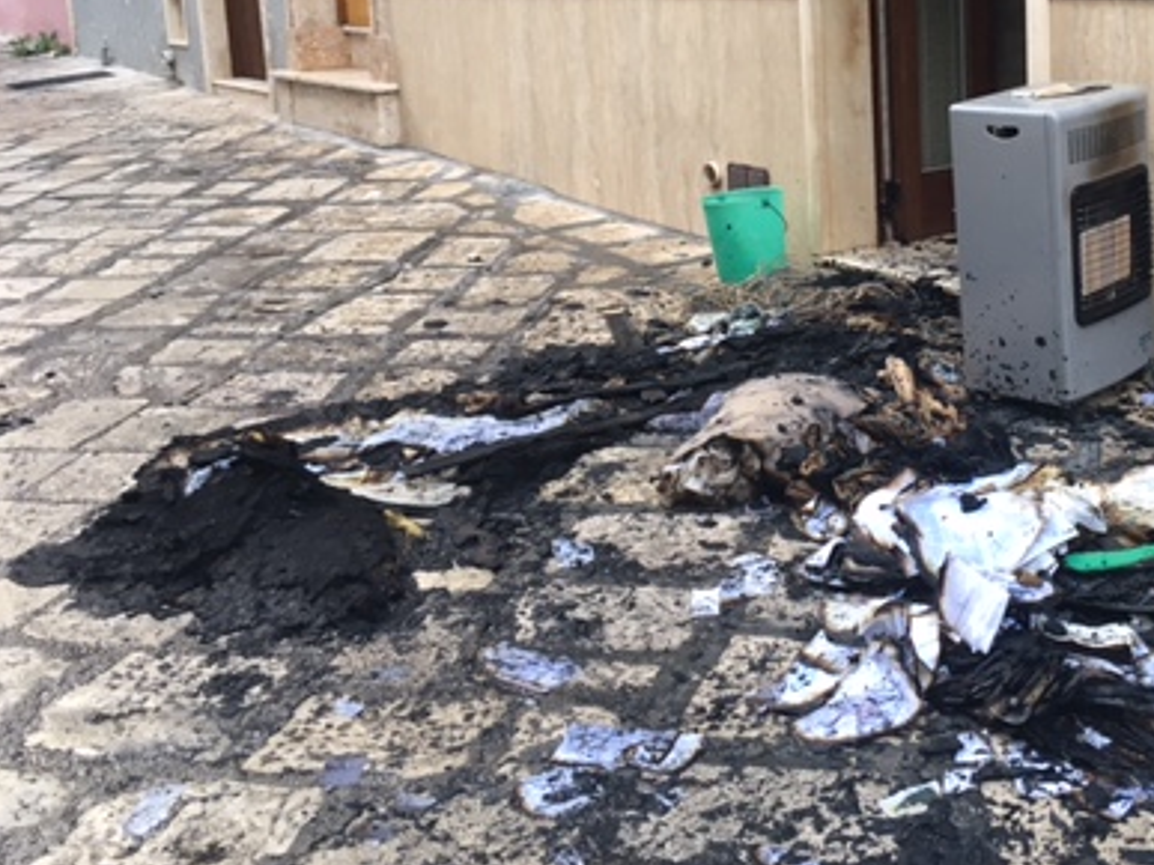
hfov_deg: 38.4
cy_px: 203
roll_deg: +3.4
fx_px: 1600
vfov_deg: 29.7
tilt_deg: -8.3
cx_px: 898
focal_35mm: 48
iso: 32
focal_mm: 4.15
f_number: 2.2
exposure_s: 1/33
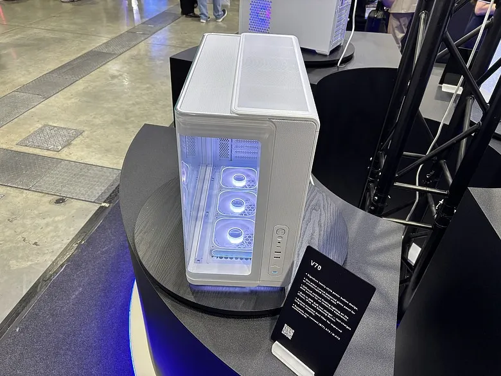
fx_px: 376
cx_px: 250
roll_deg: -4.1
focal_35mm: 26
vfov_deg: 53.1
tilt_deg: -36.6
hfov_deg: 67.3
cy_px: 188
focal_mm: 5.96
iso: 125
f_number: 1.6
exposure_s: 1/120
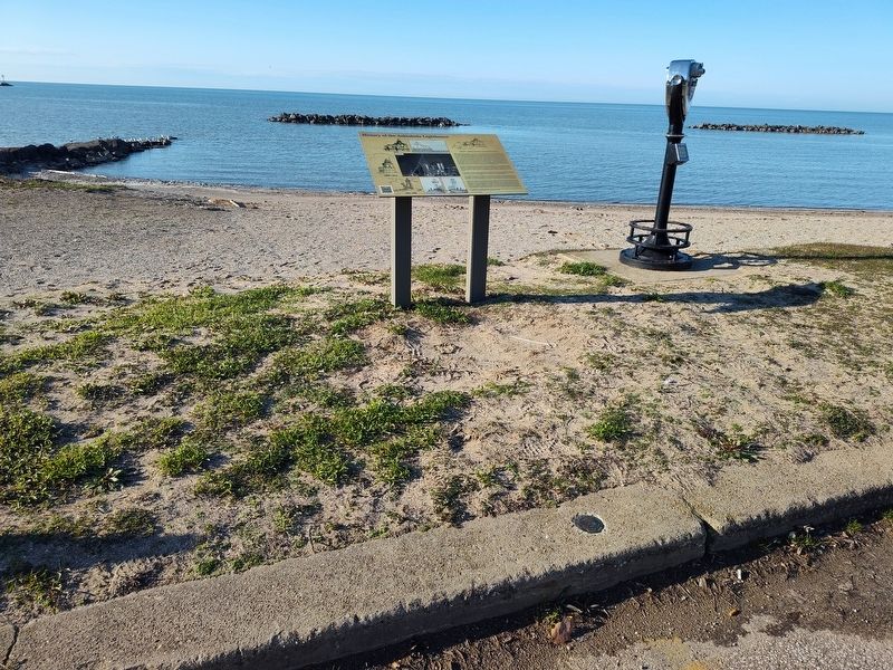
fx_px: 593
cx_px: 446
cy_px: 335
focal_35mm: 23
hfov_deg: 73.9
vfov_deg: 58.9
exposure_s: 1/982
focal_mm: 5.56
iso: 100
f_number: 1.8
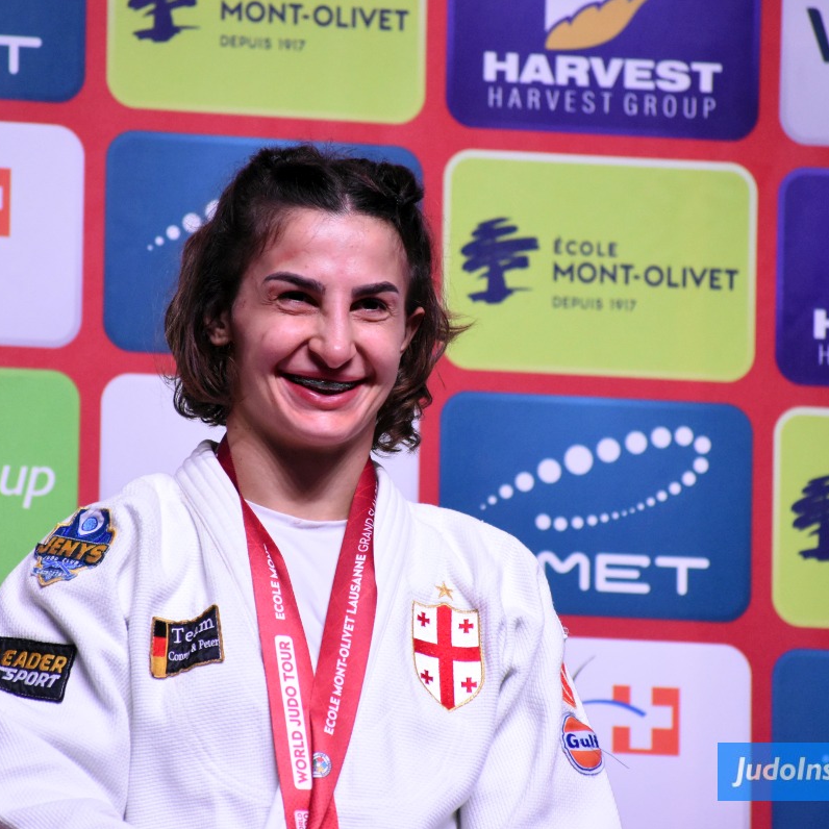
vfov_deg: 4.7
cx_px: 353
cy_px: 416
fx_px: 10151
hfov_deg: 4.7
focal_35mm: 375
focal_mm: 195
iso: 3200
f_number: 6.3
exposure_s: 1/500
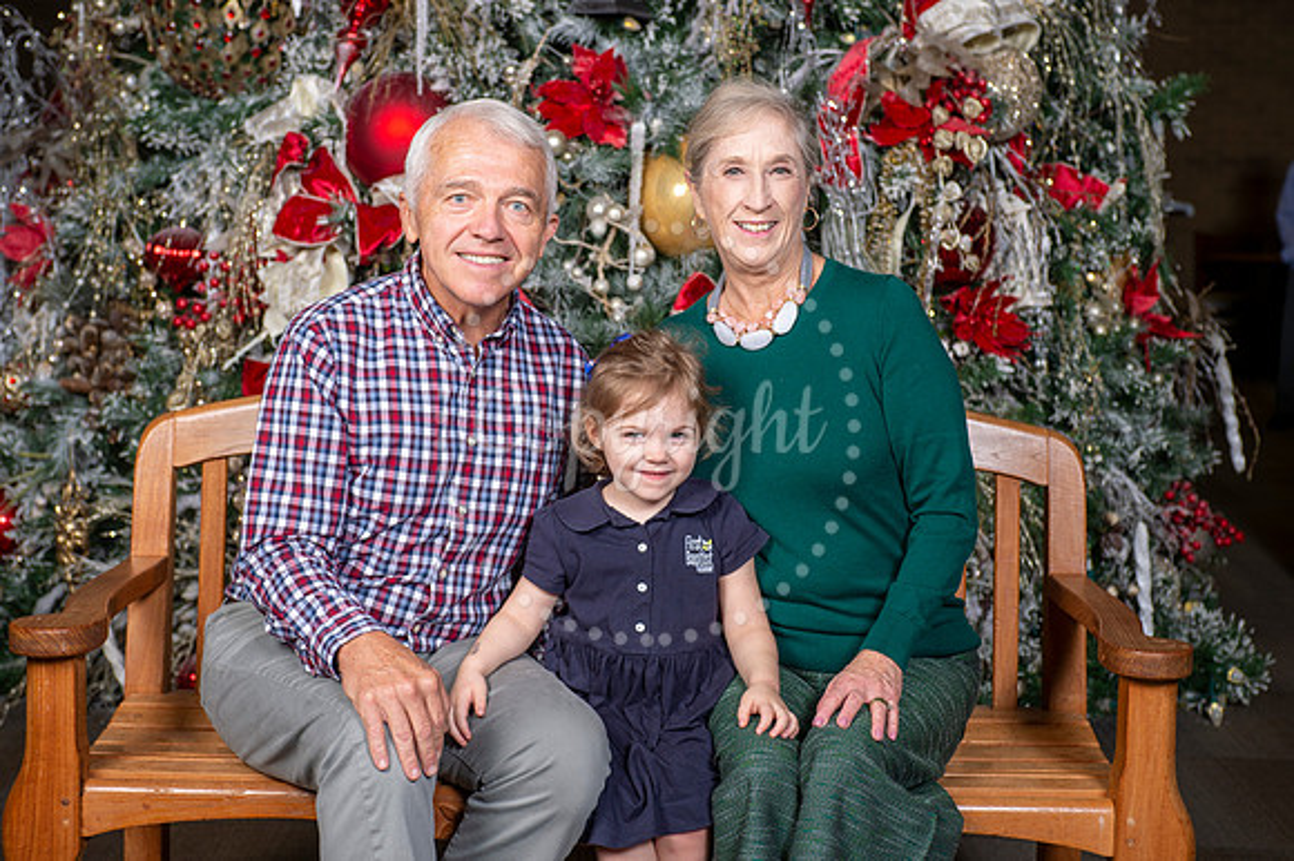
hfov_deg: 33.4
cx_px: 647
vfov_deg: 22.6
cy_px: 430
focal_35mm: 60
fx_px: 2155
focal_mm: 60
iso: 160
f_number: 7.1
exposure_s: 1/125
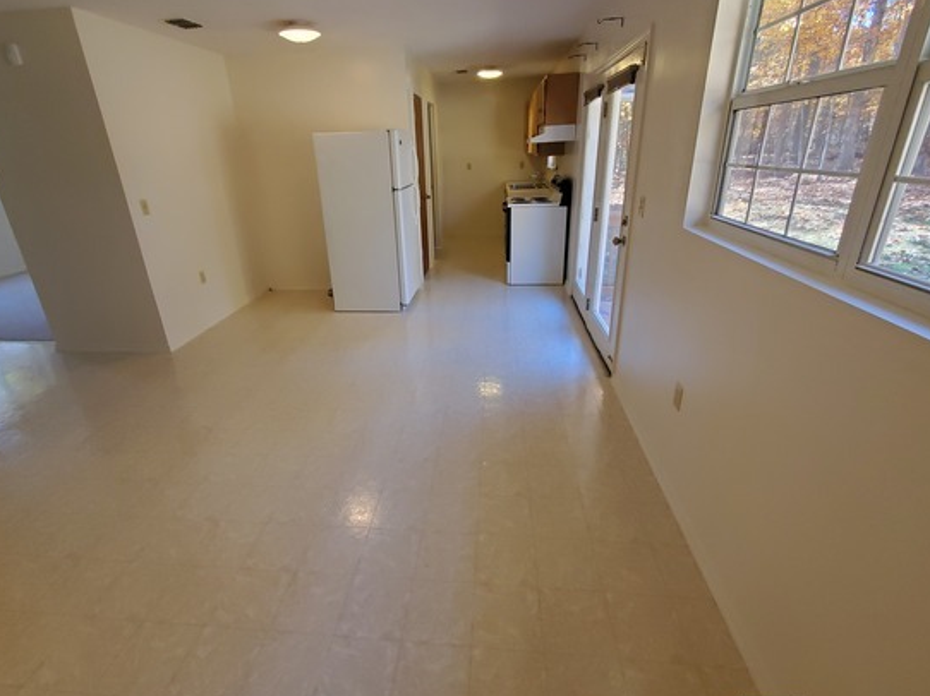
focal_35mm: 16
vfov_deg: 78.0
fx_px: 430
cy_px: 338
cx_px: 440
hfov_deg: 94.4
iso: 200
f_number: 2.2
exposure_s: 1/60
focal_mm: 1.8
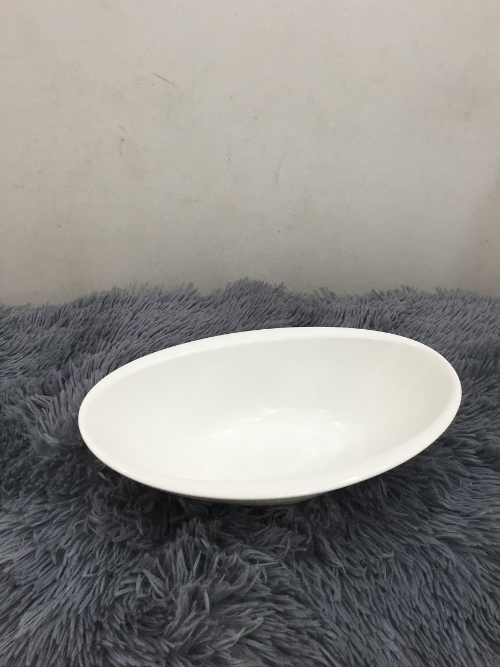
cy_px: 327
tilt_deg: -35.2
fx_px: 616
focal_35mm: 32
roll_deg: -1.0
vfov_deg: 56.8
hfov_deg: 44.2
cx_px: 255
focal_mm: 3.3
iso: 50
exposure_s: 1/33
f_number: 2.4
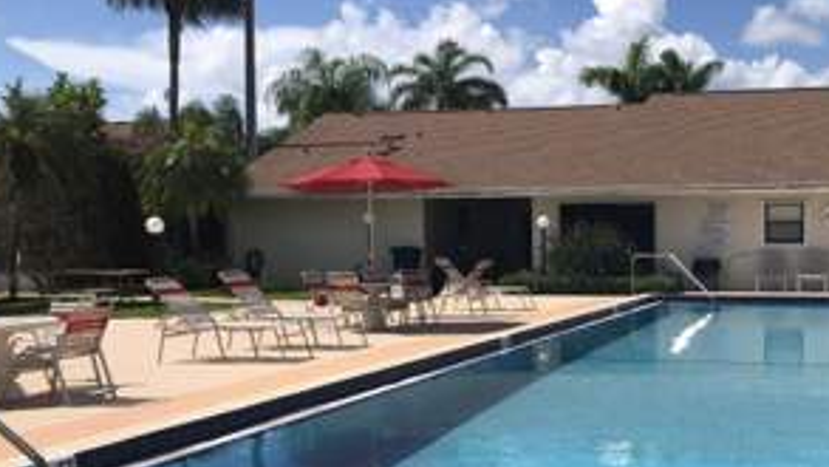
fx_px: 1099
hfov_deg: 40.4
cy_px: 301
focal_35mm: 50
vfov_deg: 23.9
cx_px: 594
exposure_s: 1/3472
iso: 20
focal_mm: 3.99
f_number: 1.8
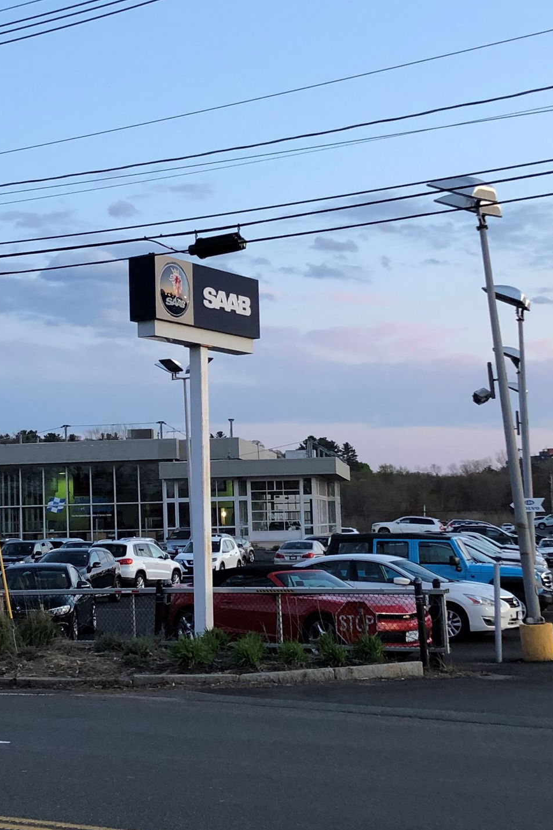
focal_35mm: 39
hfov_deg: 33.5
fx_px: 899
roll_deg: +2.8
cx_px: 139
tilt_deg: +7.8
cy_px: 416
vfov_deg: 49.6
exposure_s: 1/24
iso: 32
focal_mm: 3.99
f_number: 1.8
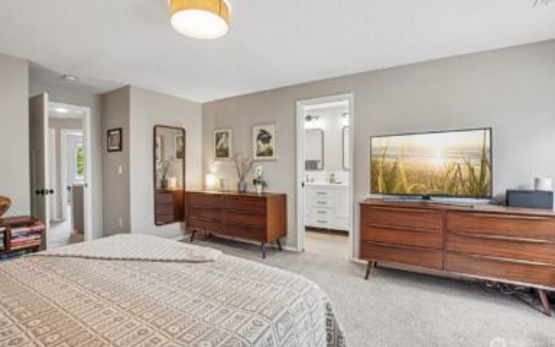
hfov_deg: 94.3
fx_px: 257
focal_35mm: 17
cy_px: 166
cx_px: 283
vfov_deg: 68.0
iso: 400
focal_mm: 16
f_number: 8
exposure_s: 1/10
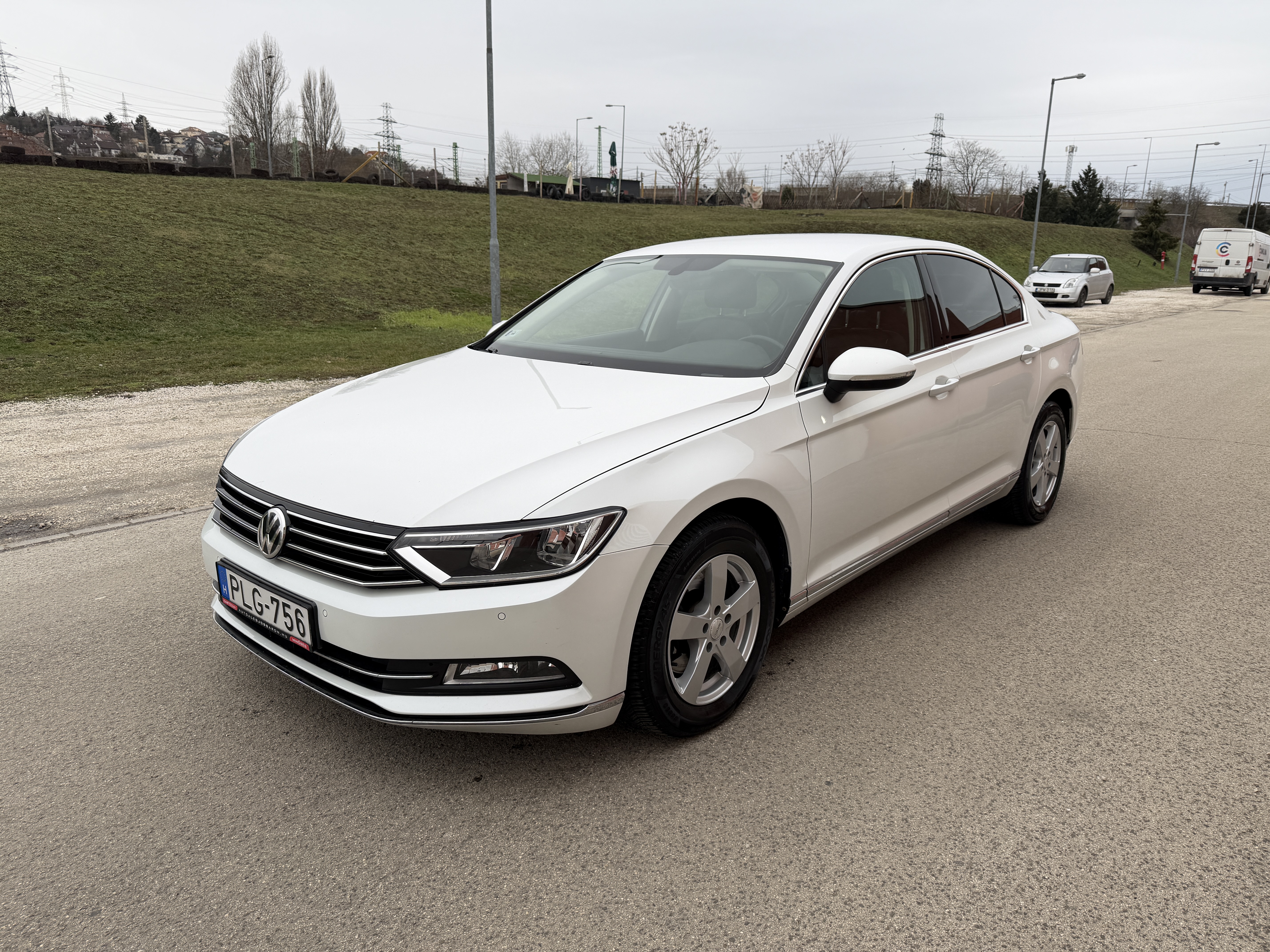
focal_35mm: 24
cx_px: 635
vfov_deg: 56.8
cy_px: 476
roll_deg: -1.4
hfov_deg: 71.6
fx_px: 881
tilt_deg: -15.1
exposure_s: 1/266
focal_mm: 6.76
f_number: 1.78
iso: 64
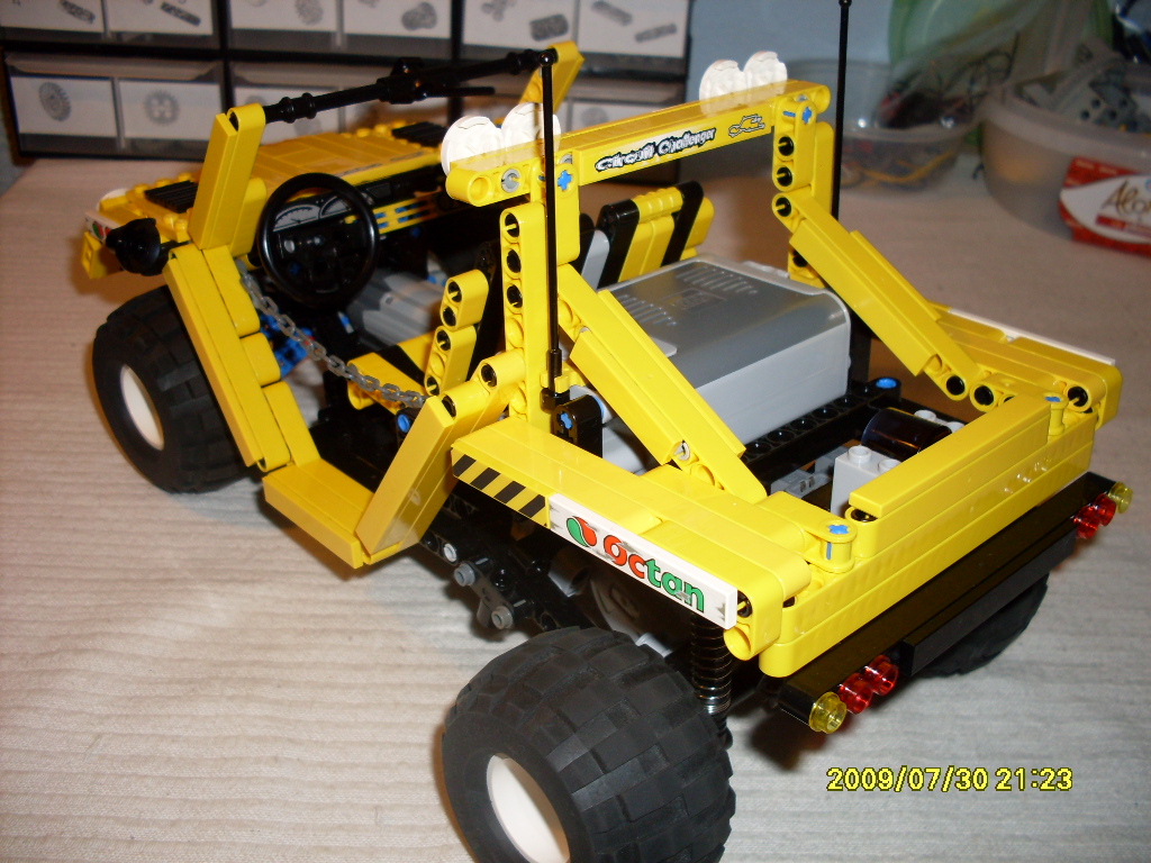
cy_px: 432
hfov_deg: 49.0
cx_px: 576
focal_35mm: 38
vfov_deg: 37.7
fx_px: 1264
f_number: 2.8
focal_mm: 6.3
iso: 100
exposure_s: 1/45
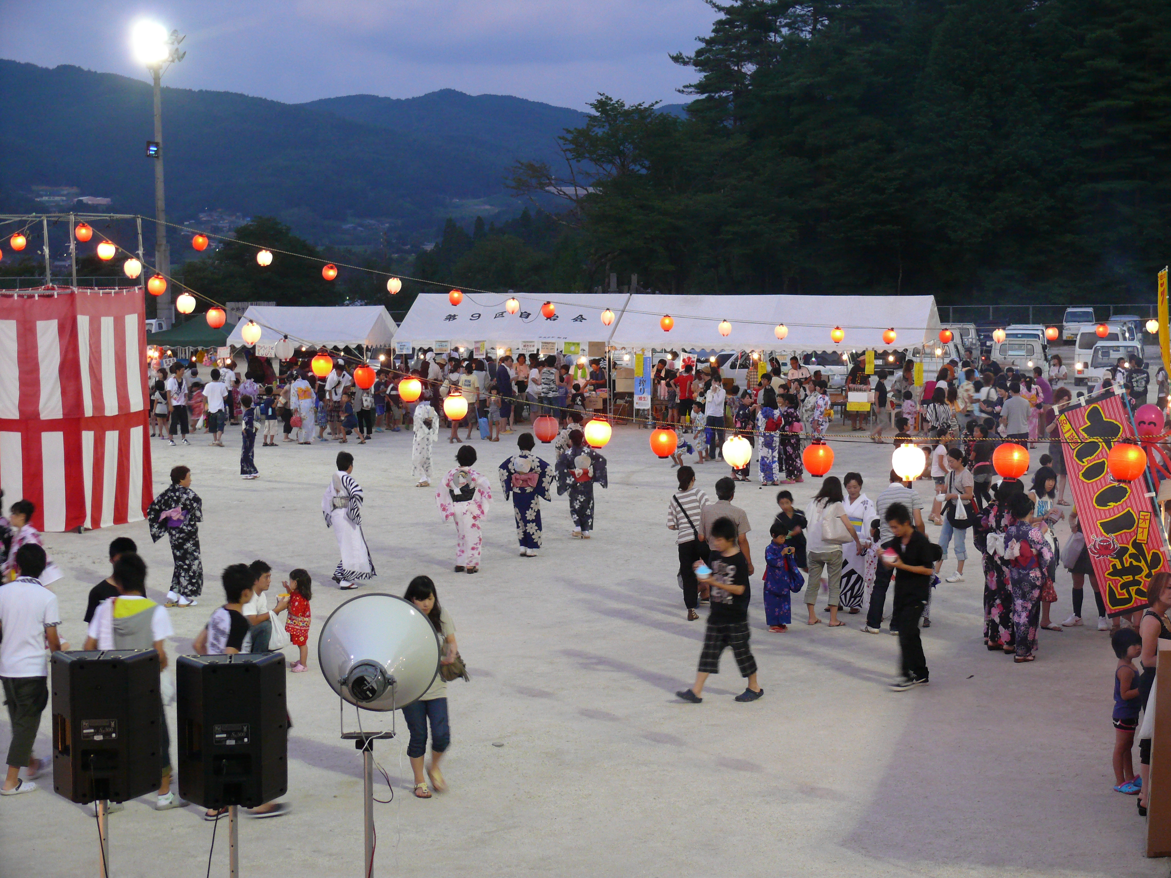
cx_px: 586
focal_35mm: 63
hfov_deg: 30.7
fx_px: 2131
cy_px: 439
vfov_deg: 23.3
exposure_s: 1/25
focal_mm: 13.4
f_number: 3.2
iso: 200
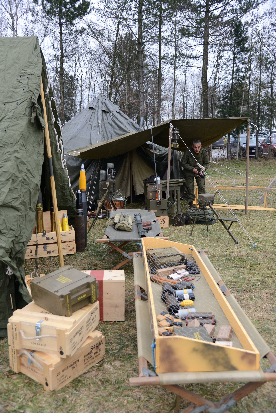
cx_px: 138
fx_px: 368
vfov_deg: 58.7
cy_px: 206
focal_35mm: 32
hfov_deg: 41.1
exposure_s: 1/400
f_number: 4.5
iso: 800
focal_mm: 32
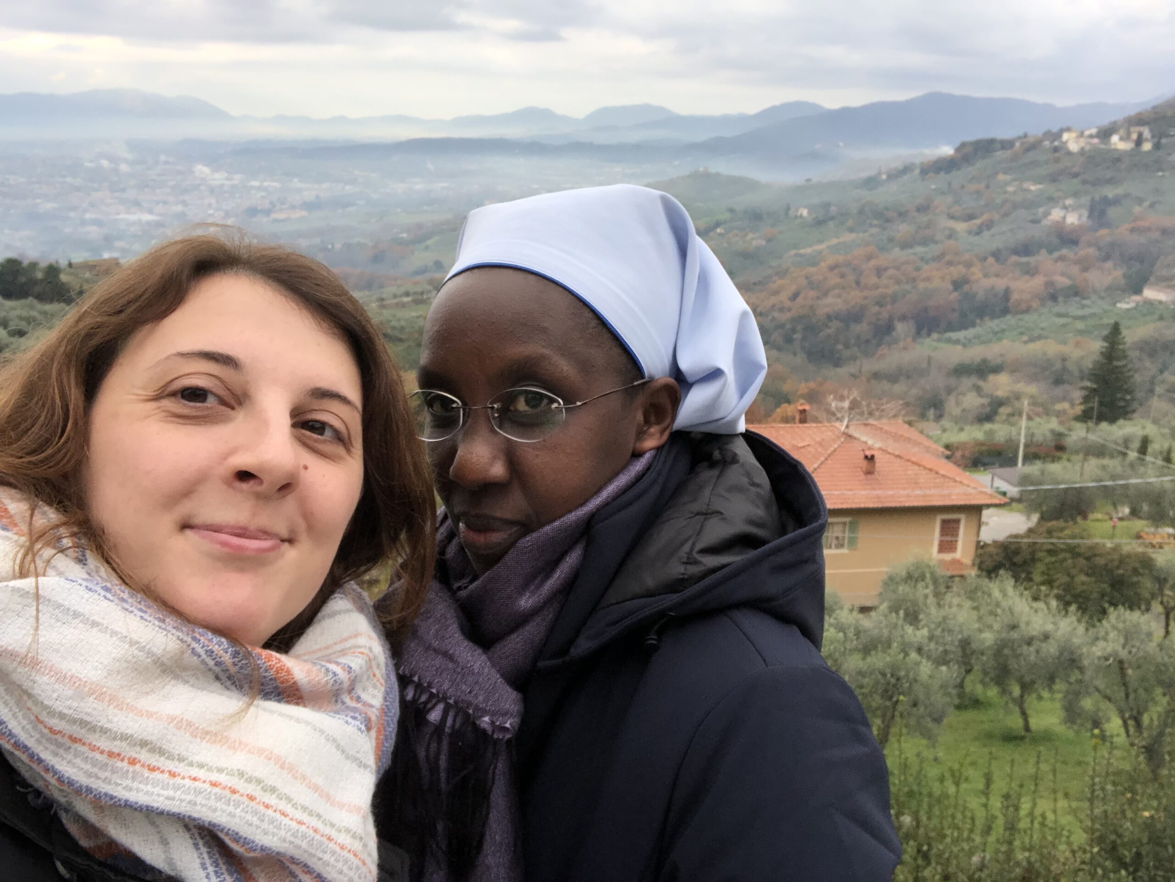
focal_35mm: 32
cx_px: 588
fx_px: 1087
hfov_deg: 56.8
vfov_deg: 44.2
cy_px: 441
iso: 20
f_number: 2.2
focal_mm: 2.87
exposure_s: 1/258
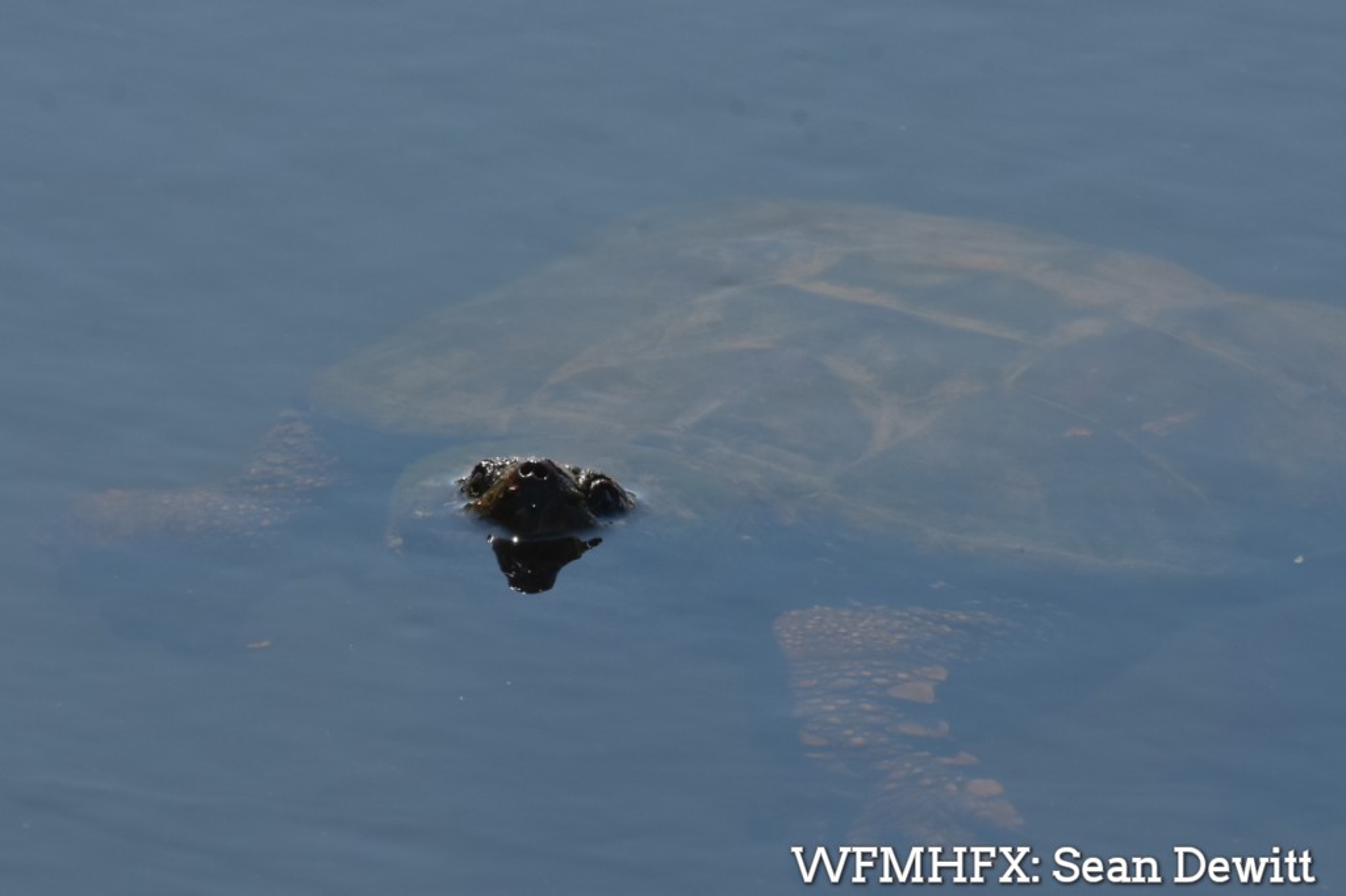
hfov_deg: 4.6
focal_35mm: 450
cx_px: 673
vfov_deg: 3.1
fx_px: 16819
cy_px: 448
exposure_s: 1/640
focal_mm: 300
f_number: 11
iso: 500
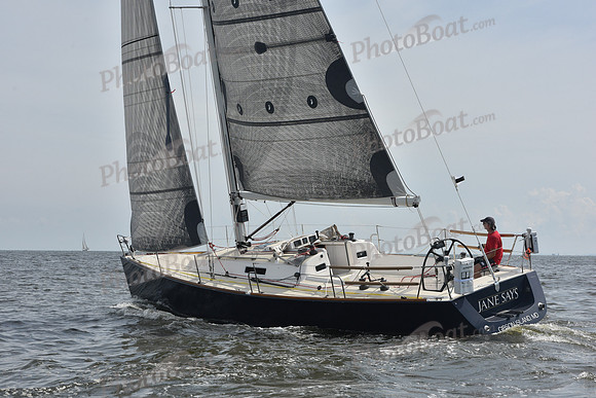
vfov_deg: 17.1
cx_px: 298
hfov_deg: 25.4
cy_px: 199
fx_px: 1325
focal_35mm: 80
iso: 320
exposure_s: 1/1250
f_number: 10
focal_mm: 80
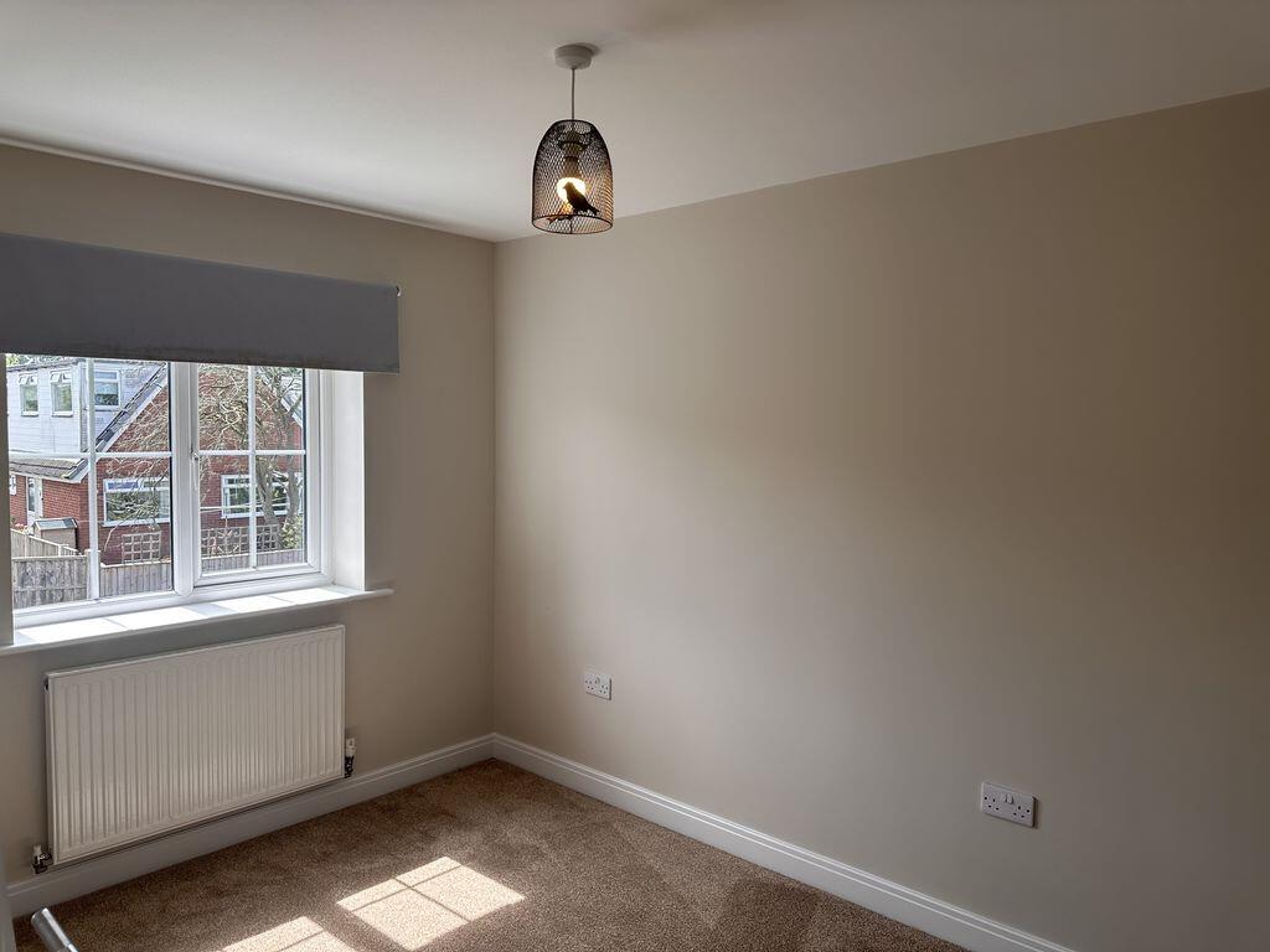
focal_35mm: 24
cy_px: 476
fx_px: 881
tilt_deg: -3.4
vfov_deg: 56.8
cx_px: 635
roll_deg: -0.7
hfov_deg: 71.6
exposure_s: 1/529
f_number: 1.78
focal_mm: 6.86
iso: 80
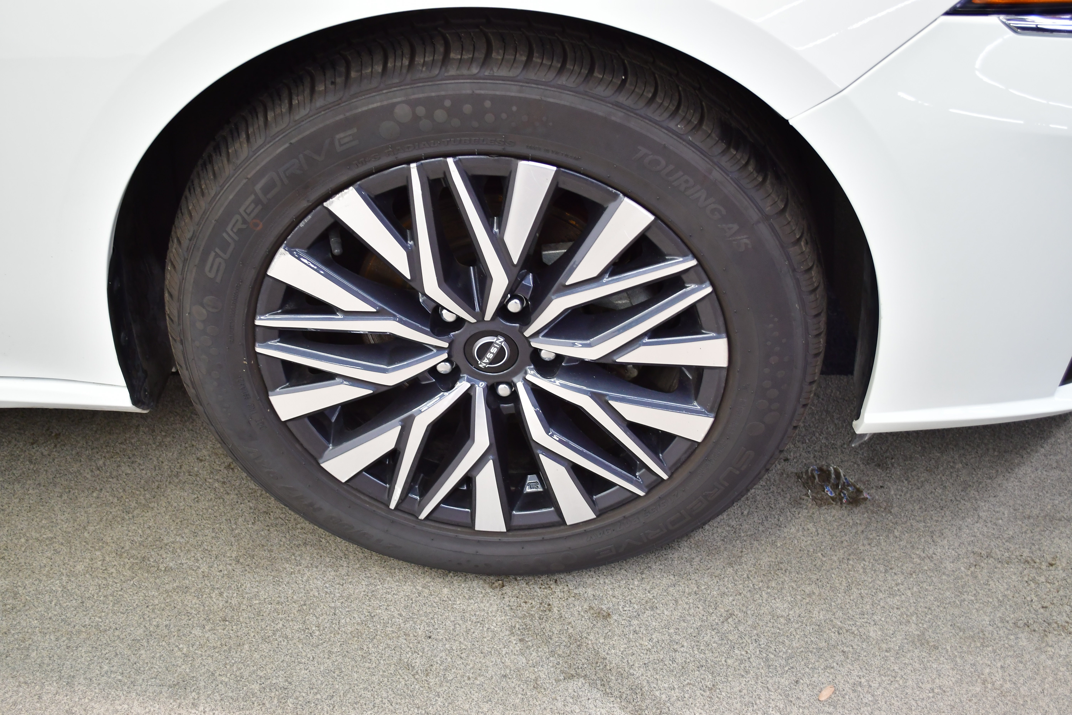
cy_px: 358
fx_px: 1429
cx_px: 536
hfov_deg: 41.1
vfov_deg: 28.1
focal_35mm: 48
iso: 640
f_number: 4.8
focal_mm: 32
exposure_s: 1/30
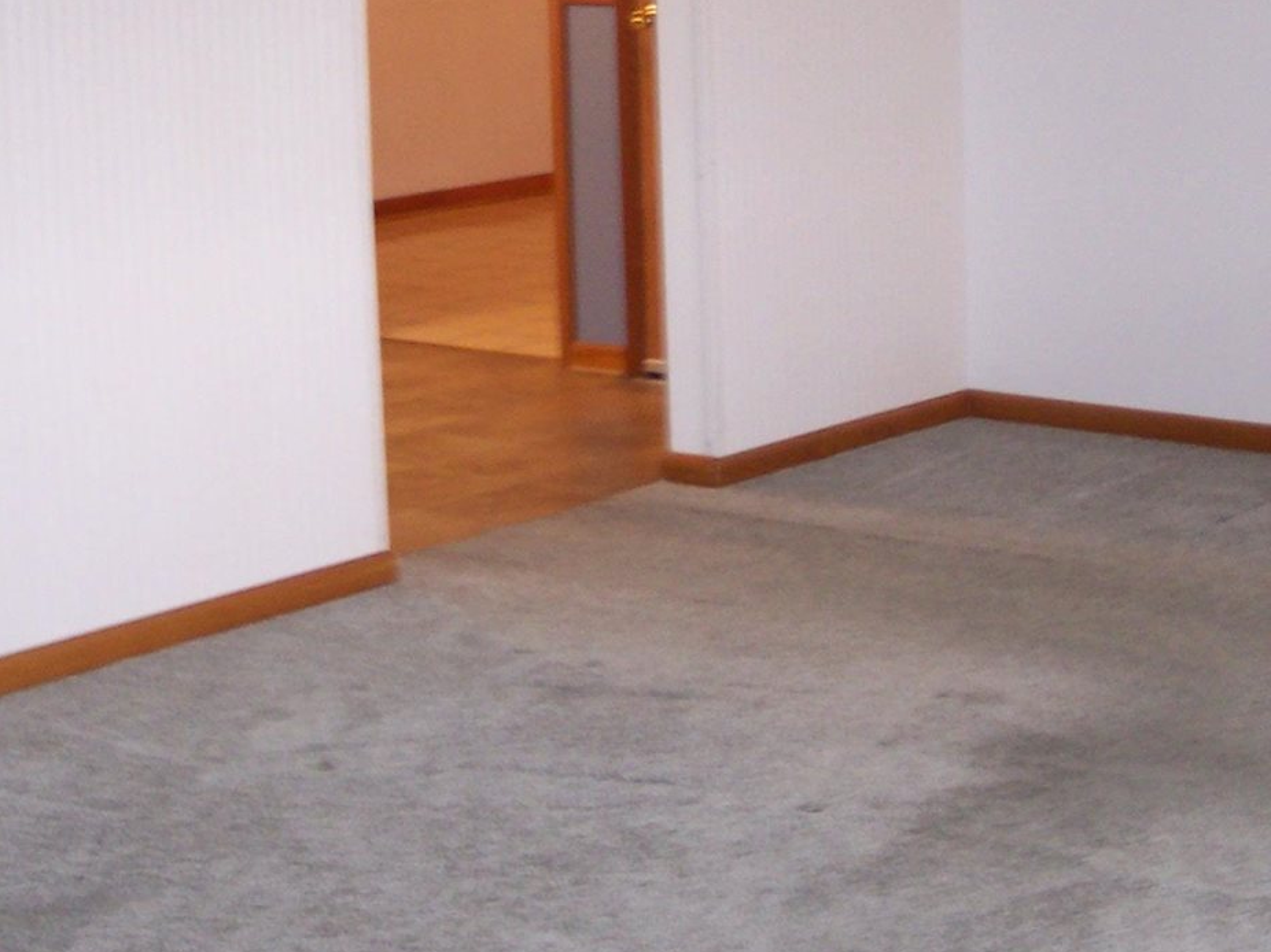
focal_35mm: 84
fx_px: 3083
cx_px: 898
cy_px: 212
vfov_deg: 17.4
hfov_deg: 23.1
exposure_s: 1/30
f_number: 2.8
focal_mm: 8
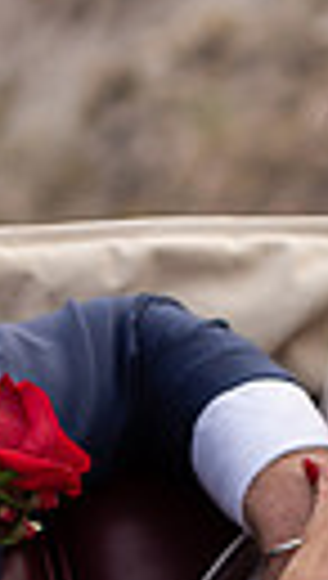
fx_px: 2801
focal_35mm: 182
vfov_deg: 11.4
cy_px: 800
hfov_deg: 6.7
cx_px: 225
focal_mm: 50
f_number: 2.8
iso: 125
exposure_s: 1/640
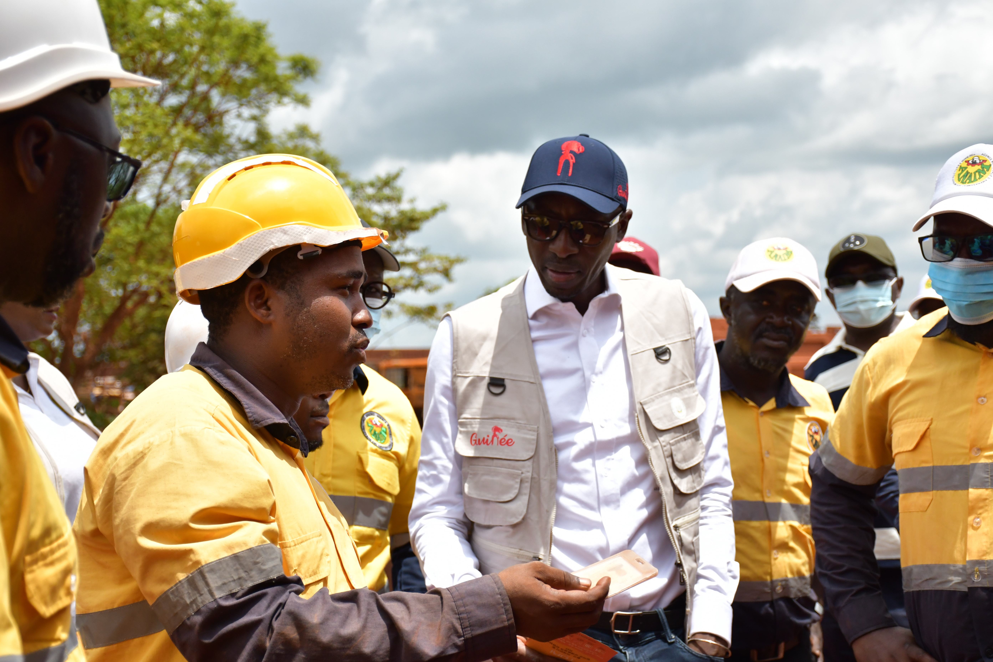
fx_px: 1738
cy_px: 331
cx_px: 496
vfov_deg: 21.6
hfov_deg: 31.9
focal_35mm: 63
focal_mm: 42
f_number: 4.5
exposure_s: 1/6400
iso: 1000
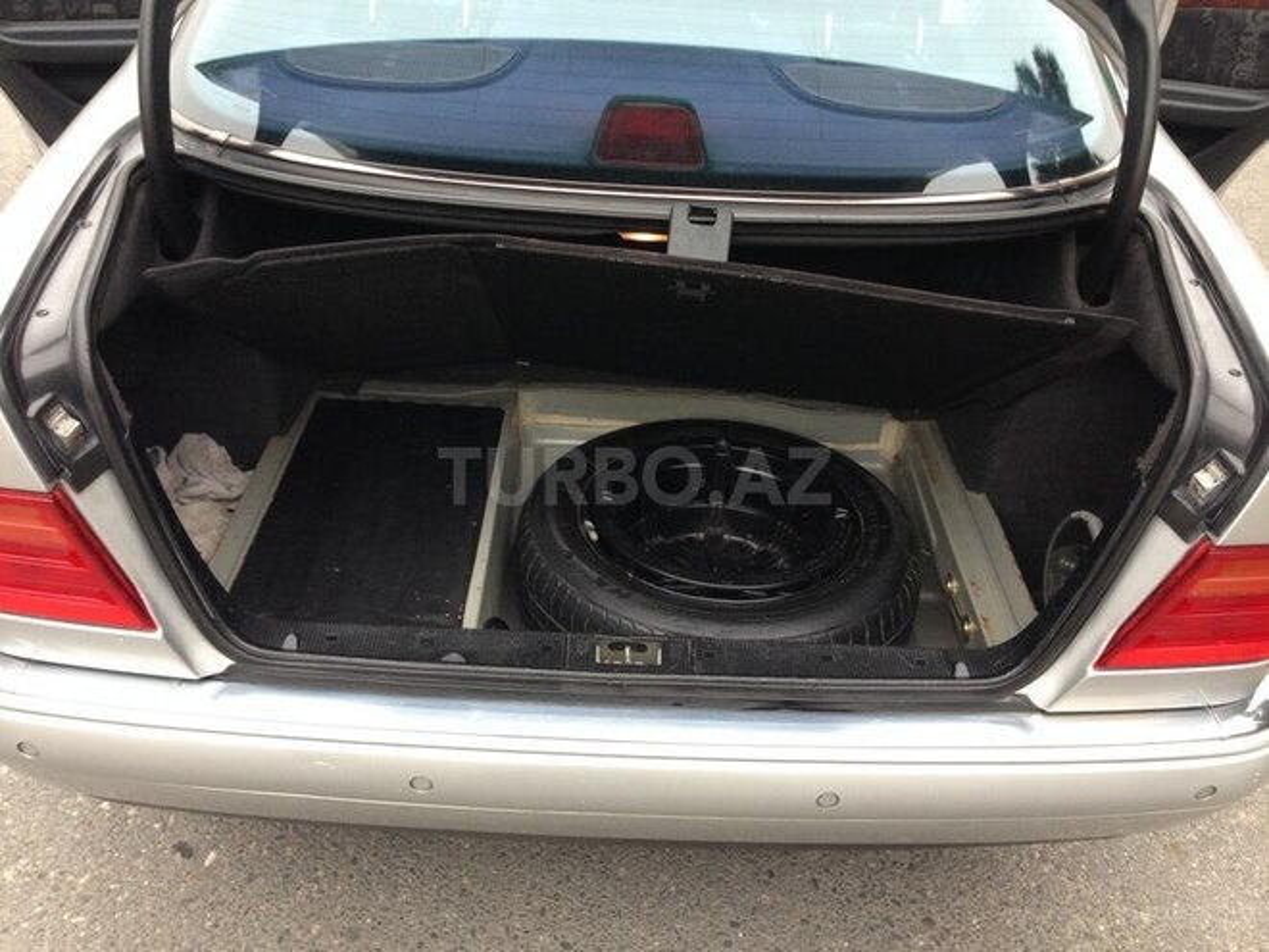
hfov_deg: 55.4
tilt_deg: -38.2
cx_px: 634
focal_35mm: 33
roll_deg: -1.8
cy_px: 476
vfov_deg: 42.9
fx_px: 1210
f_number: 2.4
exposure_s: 1/120
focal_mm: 4.12
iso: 80
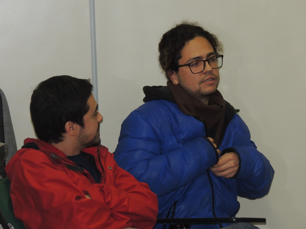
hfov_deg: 8.8
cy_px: 114
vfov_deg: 6.6
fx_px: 1989
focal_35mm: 225
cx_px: 153
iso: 720
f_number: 5.8
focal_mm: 40.1
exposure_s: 1/60
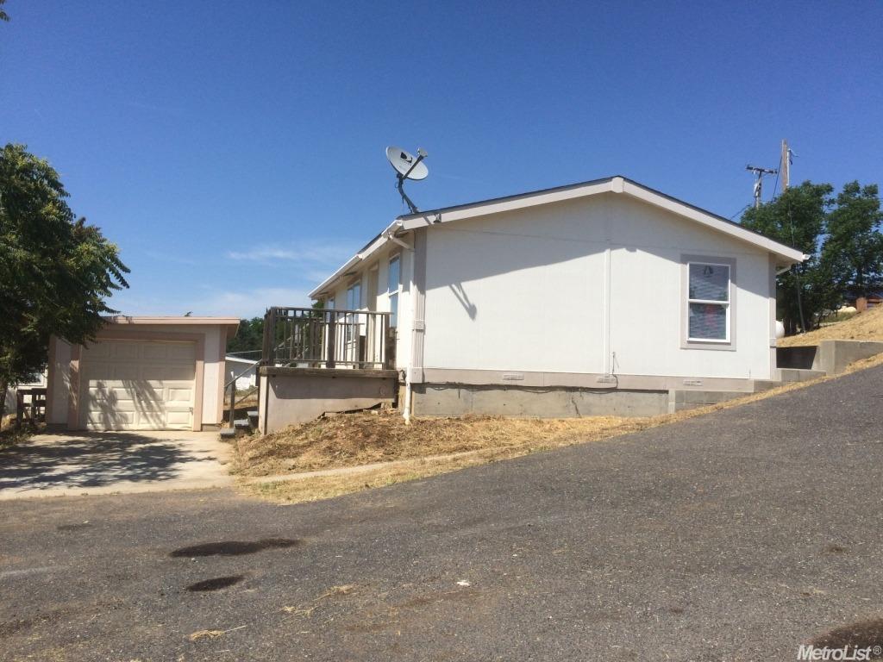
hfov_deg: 61.7
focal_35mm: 29
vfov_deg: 48.2
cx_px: 442
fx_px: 740
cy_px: 331
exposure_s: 1/3425
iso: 32
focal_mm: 4.15
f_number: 2.2
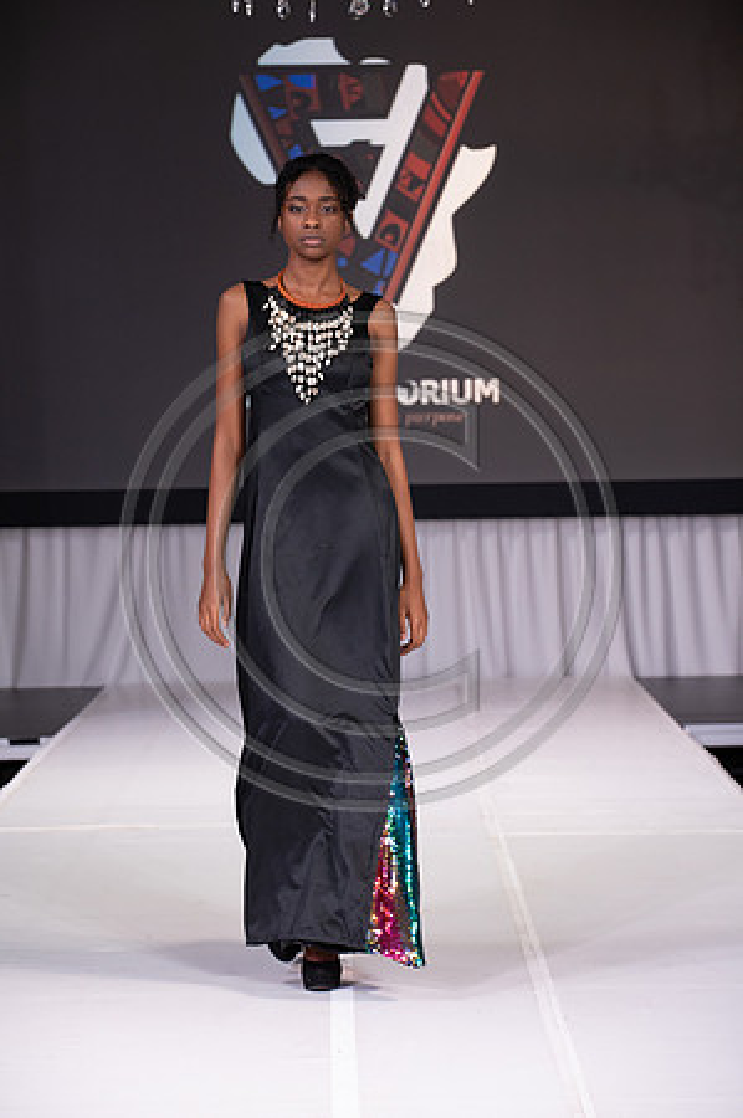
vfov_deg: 18.6
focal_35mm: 110
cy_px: 559
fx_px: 3413
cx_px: 372
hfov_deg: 12.4
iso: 2000
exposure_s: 1/400
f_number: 5.6
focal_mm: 110
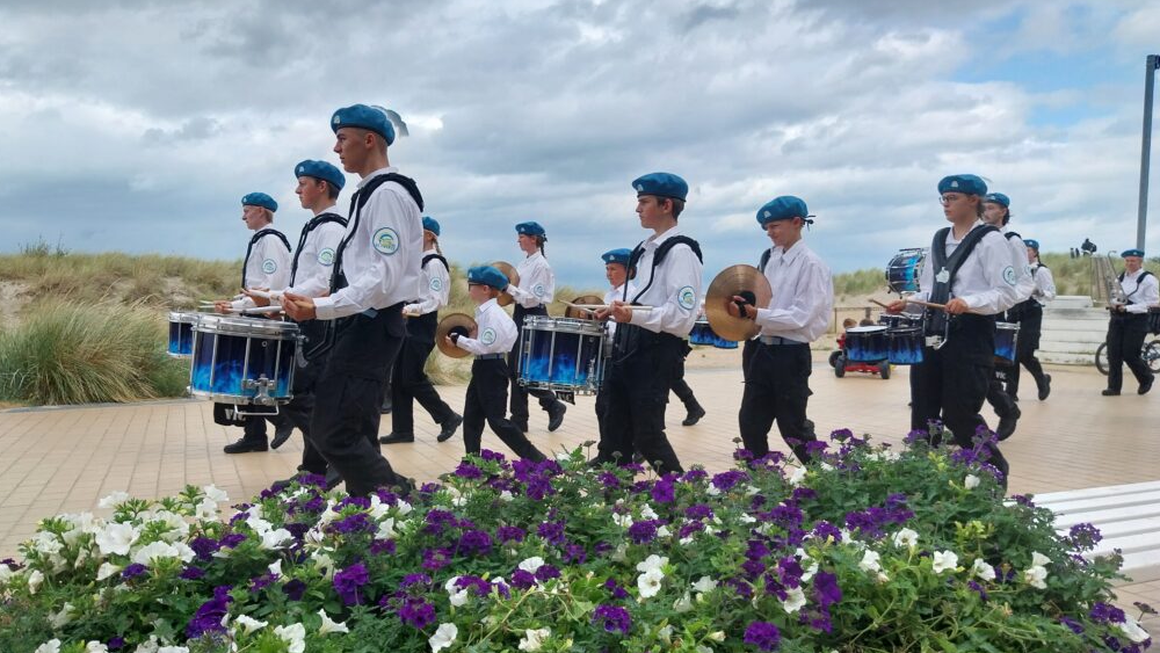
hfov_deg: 66.0
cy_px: 378
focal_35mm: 29
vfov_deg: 40.1
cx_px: 567
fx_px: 892
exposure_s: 1/454
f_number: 1.8
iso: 25
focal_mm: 4
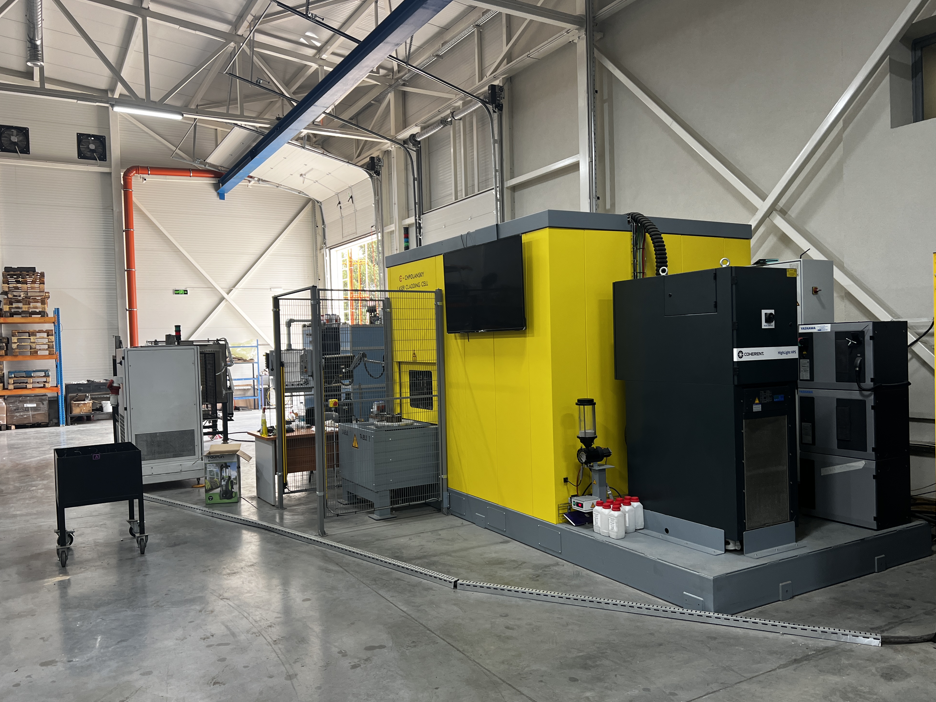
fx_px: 730
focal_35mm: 27
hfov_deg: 65.3
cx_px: 465
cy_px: 356
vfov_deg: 51.4
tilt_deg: -1.0
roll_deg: +1.6
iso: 80
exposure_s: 1/100
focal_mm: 5.7
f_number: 1.5
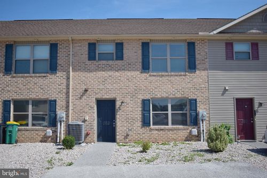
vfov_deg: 38.3
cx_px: 134
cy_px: 89
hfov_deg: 55.1
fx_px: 256
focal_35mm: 34
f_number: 3.8
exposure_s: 1/2500
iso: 200
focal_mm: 23
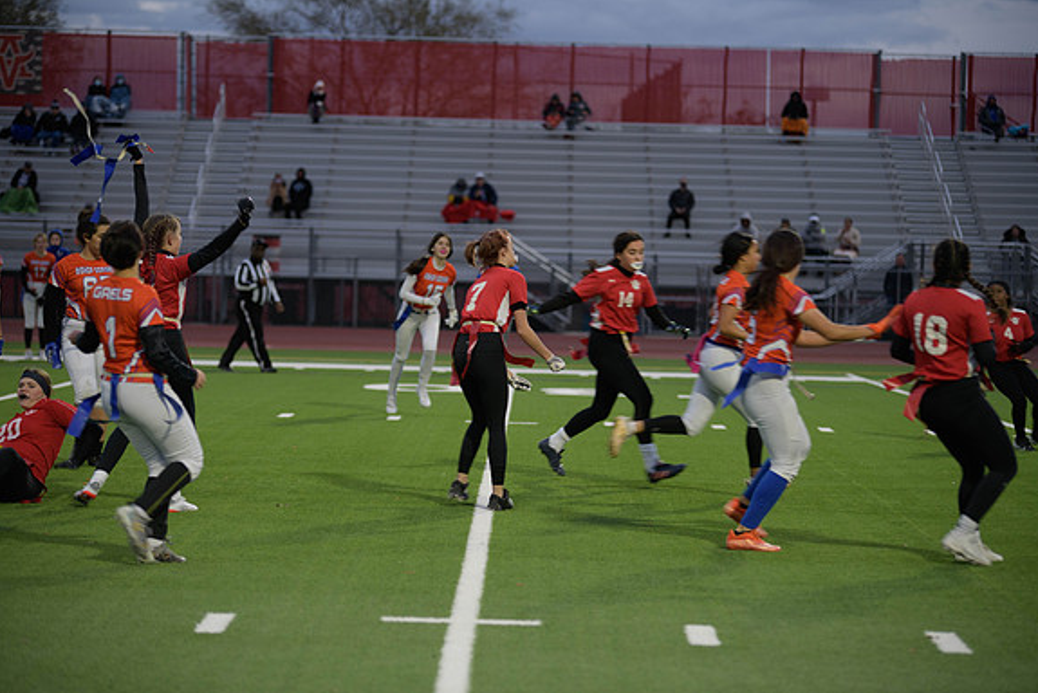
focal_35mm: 123
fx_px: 3548
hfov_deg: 16.6
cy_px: 347
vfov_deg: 11.2
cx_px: 520
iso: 360
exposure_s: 1/200
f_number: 2.8
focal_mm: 122
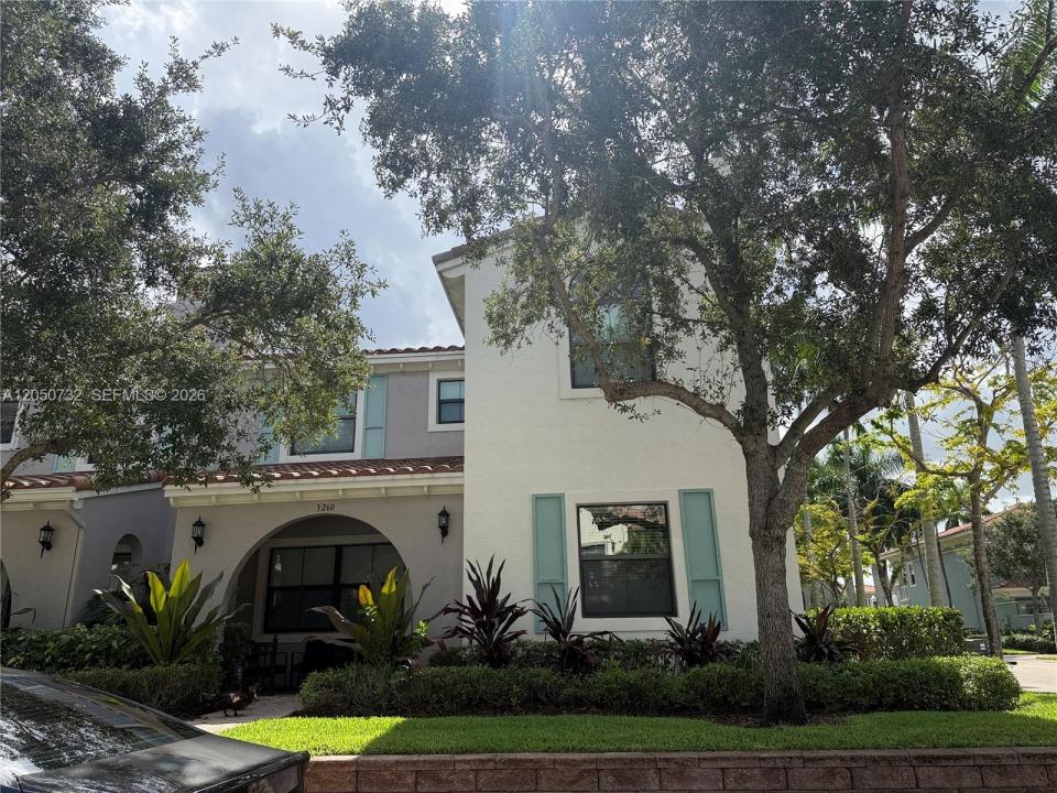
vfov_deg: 56.8
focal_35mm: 24
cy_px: 396
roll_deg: +2.0
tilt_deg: +18.7
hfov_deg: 71.6
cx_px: 528
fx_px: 733
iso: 100
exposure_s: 1/3584
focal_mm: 6.76
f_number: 1.78
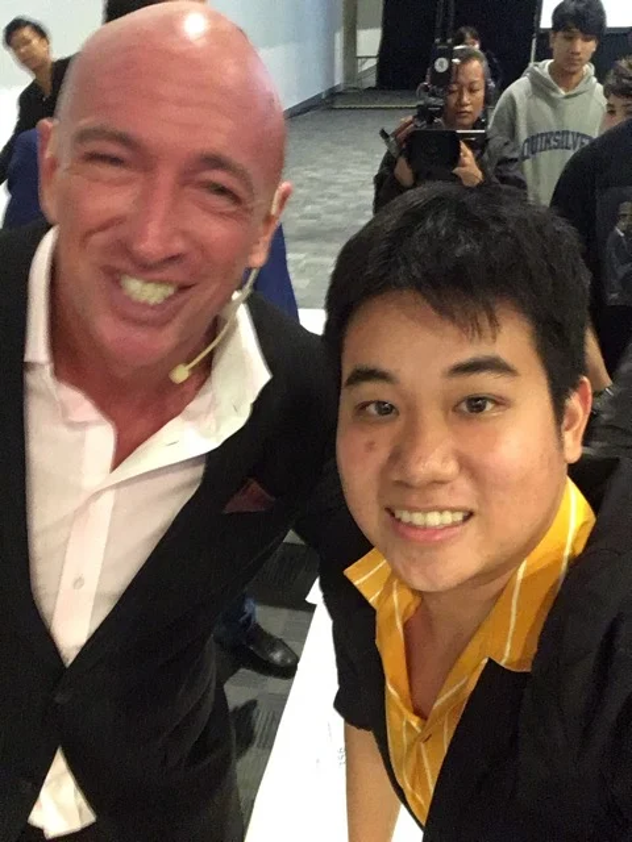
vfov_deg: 58.4
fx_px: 755
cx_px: 316
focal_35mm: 31
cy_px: 421
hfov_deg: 45.4
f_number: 2.4
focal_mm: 2.15
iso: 800
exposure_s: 1/17
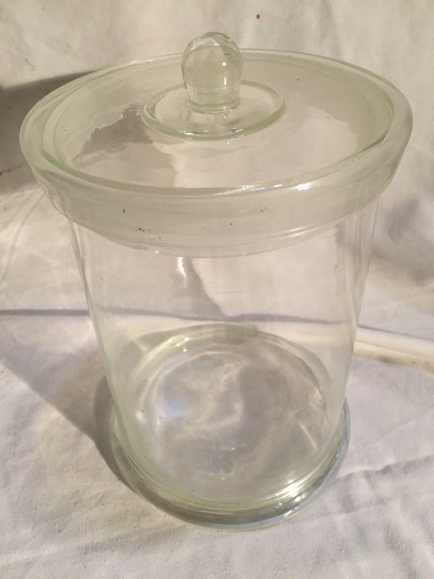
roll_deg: +2.0
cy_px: 290
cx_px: 217
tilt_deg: -43.2
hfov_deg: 48.2
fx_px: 485
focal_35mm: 29
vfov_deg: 61.7
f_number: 2.2
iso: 125
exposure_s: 1/33
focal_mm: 4.15
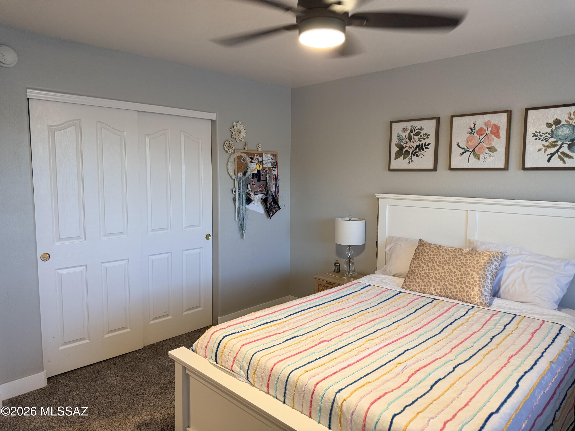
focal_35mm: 24
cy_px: 216
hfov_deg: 71.6
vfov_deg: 56.8
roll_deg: -0.2
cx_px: 288
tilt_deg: -5.9
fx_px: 399
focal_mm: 6.76
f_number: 1.78
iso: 200
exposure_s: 1/60
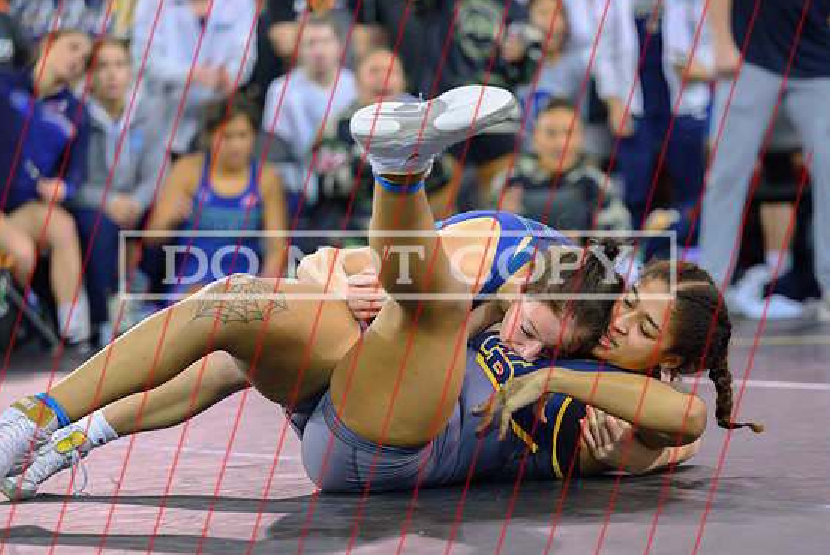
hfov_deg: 12.5
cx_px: 487
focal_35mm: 164
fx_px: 3783
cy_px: 347
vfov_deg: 8.4
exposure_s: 1/800
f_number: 2.8
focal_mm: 125
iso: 6400
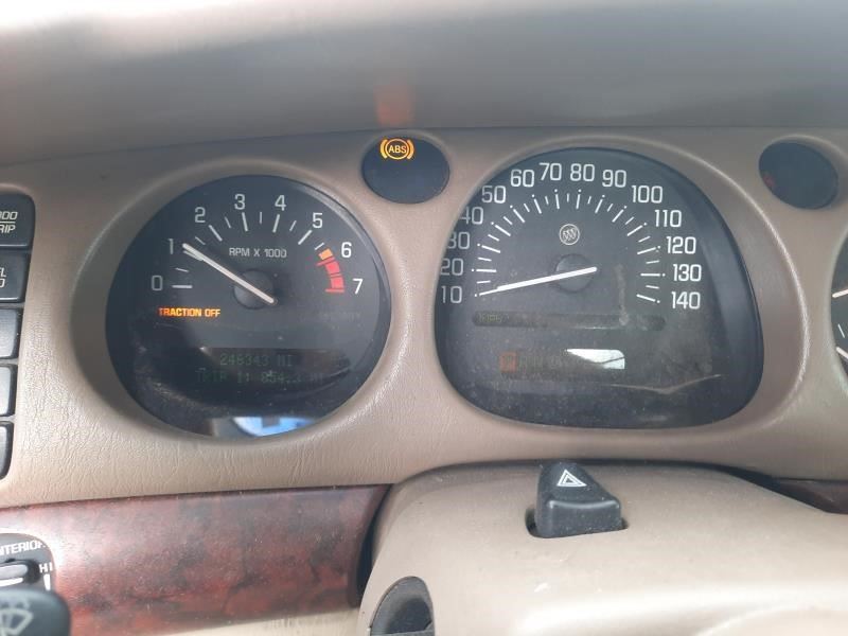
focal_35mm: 25
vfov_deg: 54.9
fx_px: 612
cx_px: 424
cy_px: 318
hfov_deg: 69.4
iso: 160
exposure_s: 1/60
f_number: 2
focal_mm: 4.6
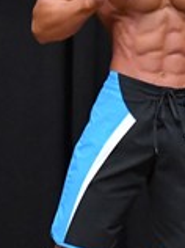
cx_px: 120
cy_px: 137
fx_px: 7581
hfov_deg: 1.4
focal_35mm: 1061
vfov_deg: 1.9
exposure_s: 1/400
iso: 8000
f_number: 5.6
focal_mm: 150
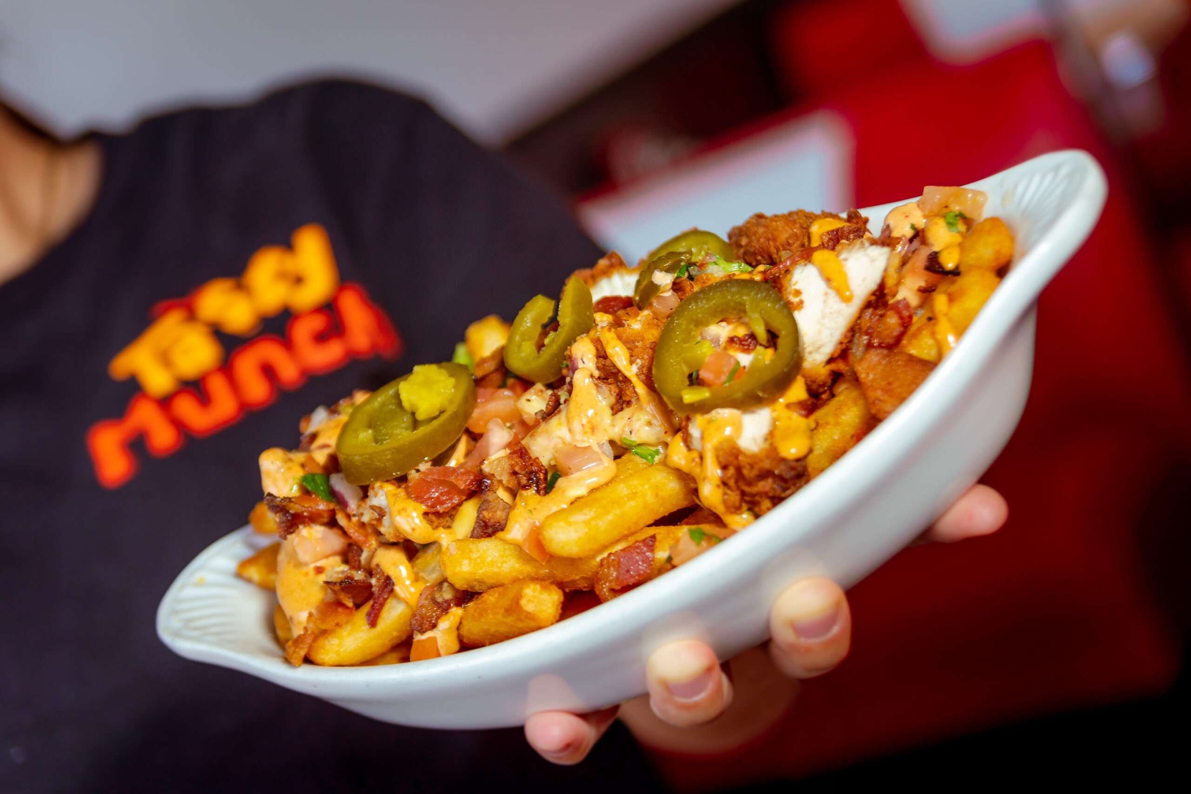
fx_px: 2481
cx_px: 596
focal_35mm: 75
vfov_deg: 18.2
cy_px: 397
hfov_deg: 27.0
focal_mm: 50
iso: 100
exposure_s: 1/200
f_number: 2.8
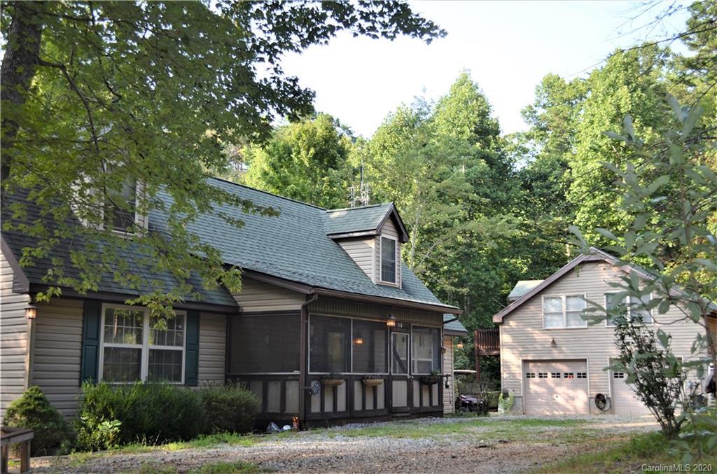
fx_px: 834
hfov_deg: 46.5
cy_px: 237
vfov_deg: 31.7
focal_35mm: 42
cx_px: 358
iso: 140
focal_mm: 28
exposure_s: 1/200
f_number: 4.5
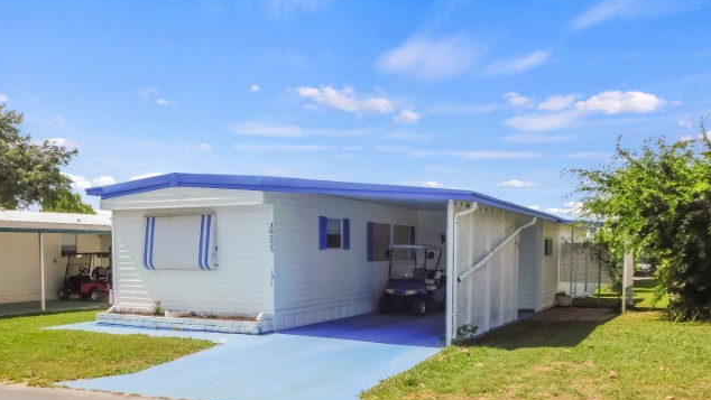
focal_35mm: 33
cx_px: 353
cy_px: 244
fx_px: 622
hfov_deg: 59.5
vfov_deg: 35.5
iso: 125
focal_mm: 5.3
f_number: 3.2
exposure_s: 1/1250
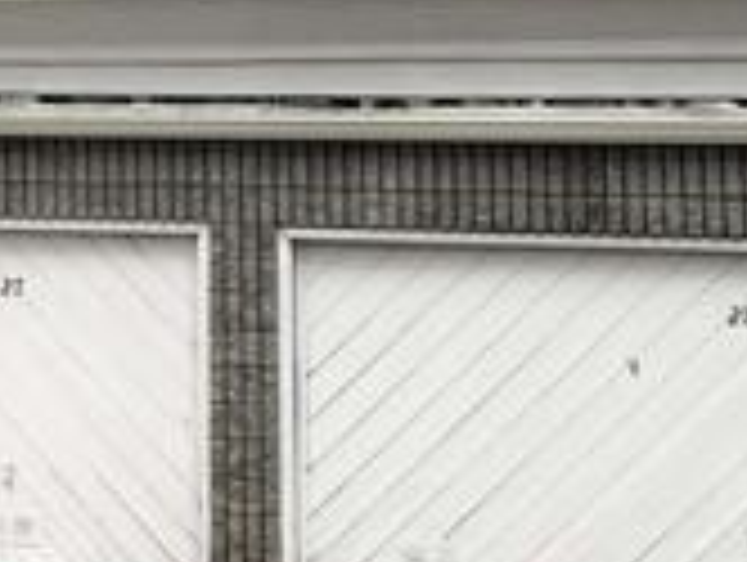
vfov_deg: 14.3
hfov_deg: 18.4
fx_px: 2161
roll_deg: -2.3
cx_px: -198
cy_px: -157
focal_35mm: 100
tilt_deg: +13.6
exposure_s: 1/1441
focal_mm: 5.1
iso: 50
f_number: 1.6
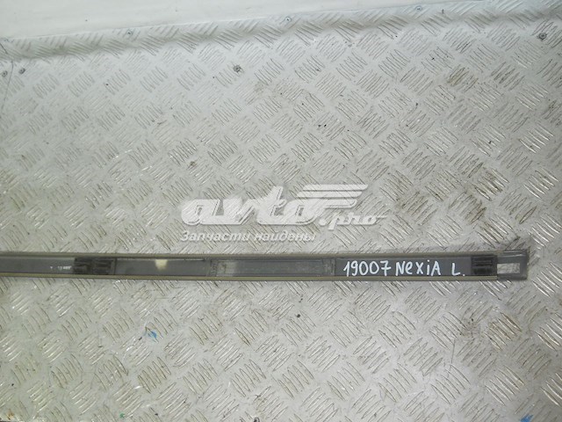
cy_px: 211
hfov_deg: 45.8
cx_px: 281
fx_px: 666
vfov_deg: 35.1
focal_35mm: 41
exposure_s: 1/30
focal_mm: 6.72
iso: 160
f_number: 3.1
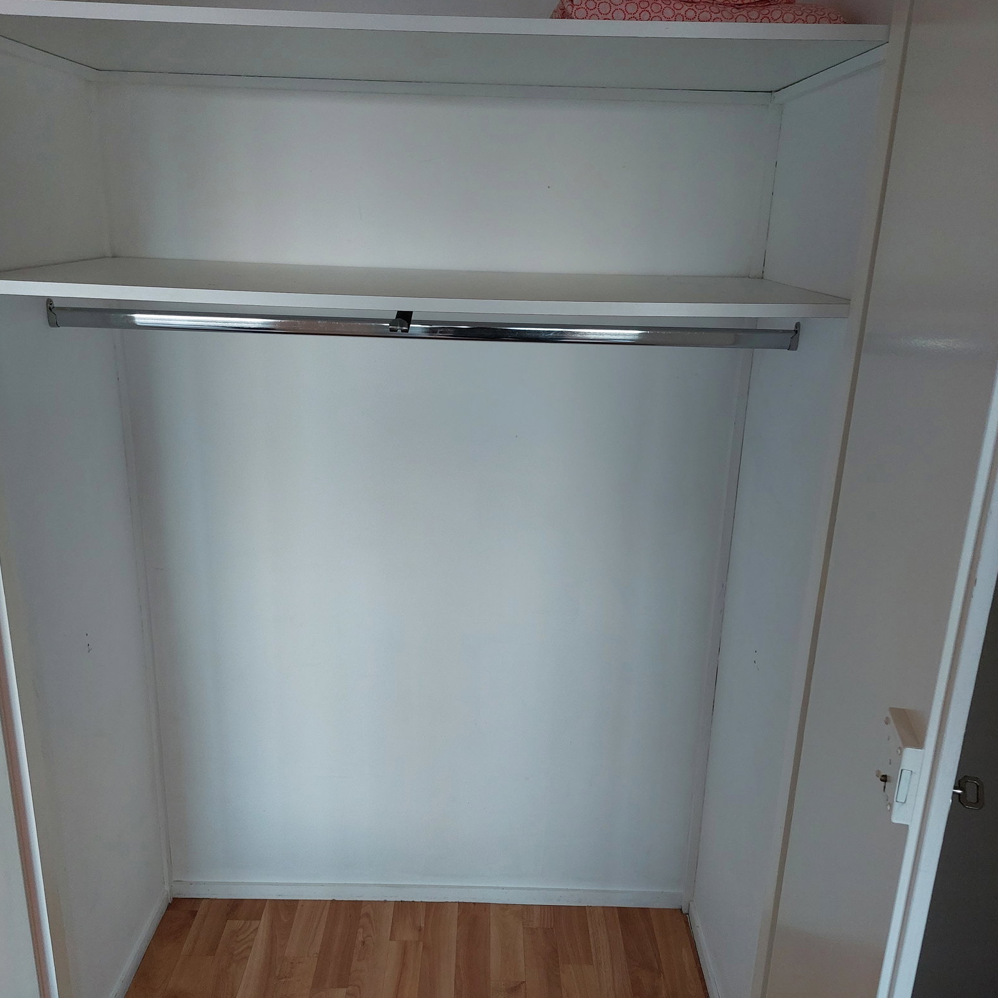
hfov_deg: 55.6
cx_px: 487
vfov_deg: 55.6
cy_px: 523
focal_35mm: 29
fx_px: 946
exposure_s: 1/50
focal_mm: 5.23
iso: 200
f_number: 1.8
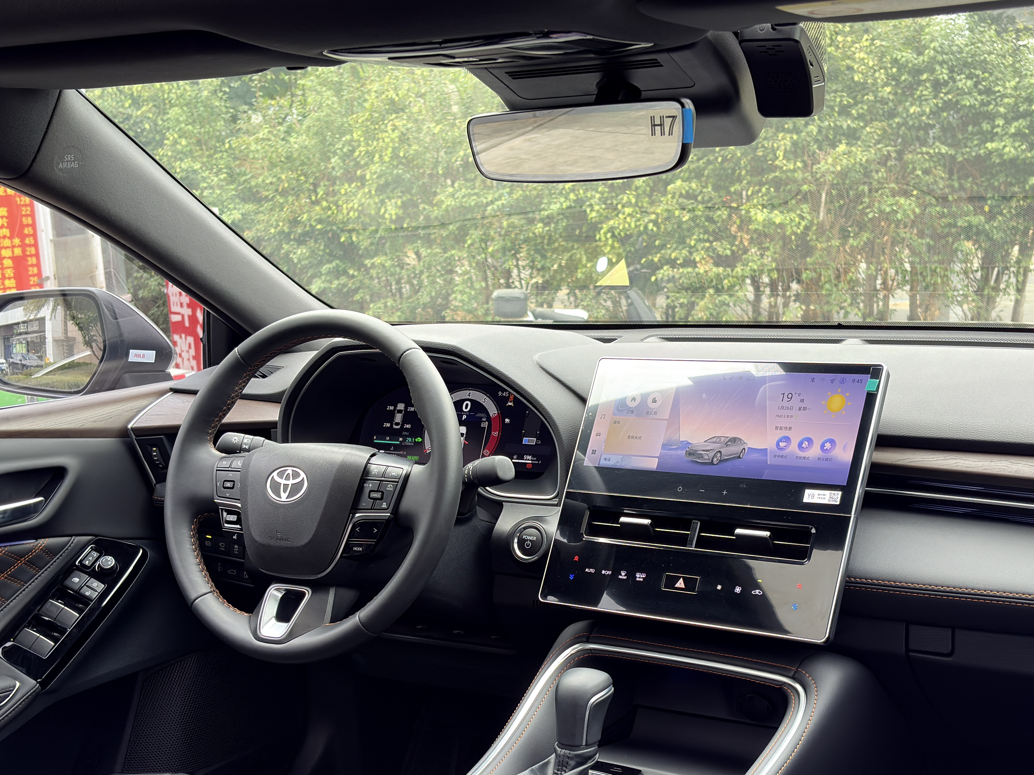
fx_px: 1493
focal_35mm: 50
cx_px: 528
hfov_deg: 38.2
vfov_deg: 28.9
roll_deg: +2.3
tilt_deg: -14.2
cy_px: 509
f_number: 1.6
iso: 50
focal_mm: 5.96
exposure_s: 1/71
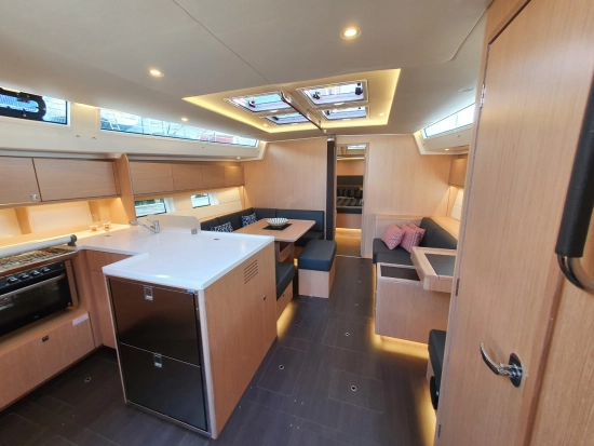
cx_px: 297
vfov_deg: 90.0
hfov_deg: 106.2
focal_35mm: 13
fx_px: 223
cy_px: 223
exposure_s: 1/50
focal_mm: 1.8
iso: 100
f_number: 2.2
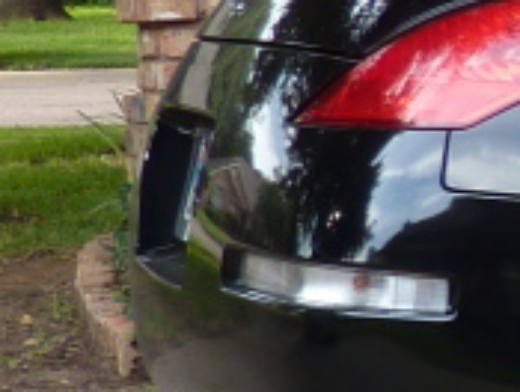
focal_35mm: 146
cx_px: 1465
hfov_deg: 10.4
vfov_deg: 10.2
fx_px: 2198
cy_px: 241
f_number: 3.3
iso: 80
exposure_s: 1/60
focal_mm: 4.1
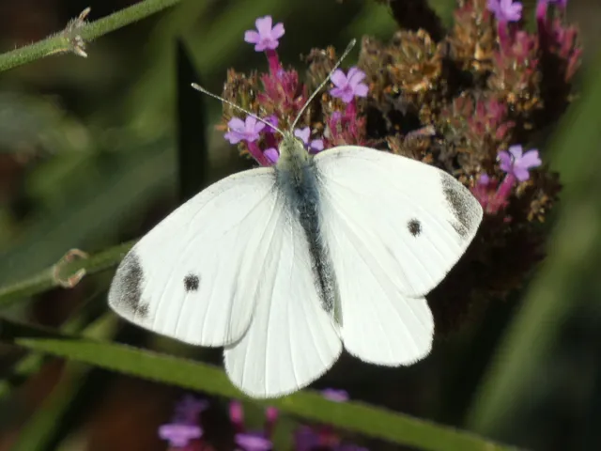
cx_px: 300
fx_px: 11146
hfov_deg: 3.1
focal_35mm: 642
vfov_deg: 2.3
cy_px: 226
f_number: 5.6
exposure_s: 1/200
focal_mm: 115
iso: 80
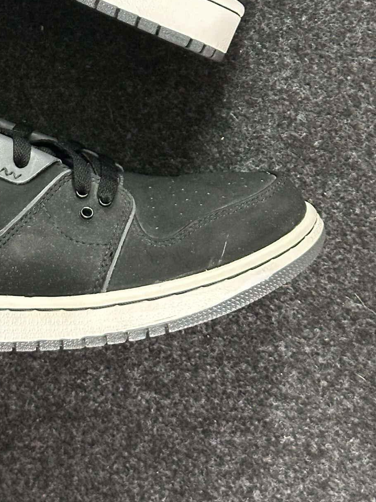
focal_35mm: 101
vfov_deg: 19.0
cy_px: 22
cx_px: 0
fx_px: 1464
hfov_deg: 14.4
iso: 500
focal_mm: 6.86
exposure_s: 1/33
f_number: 1.78
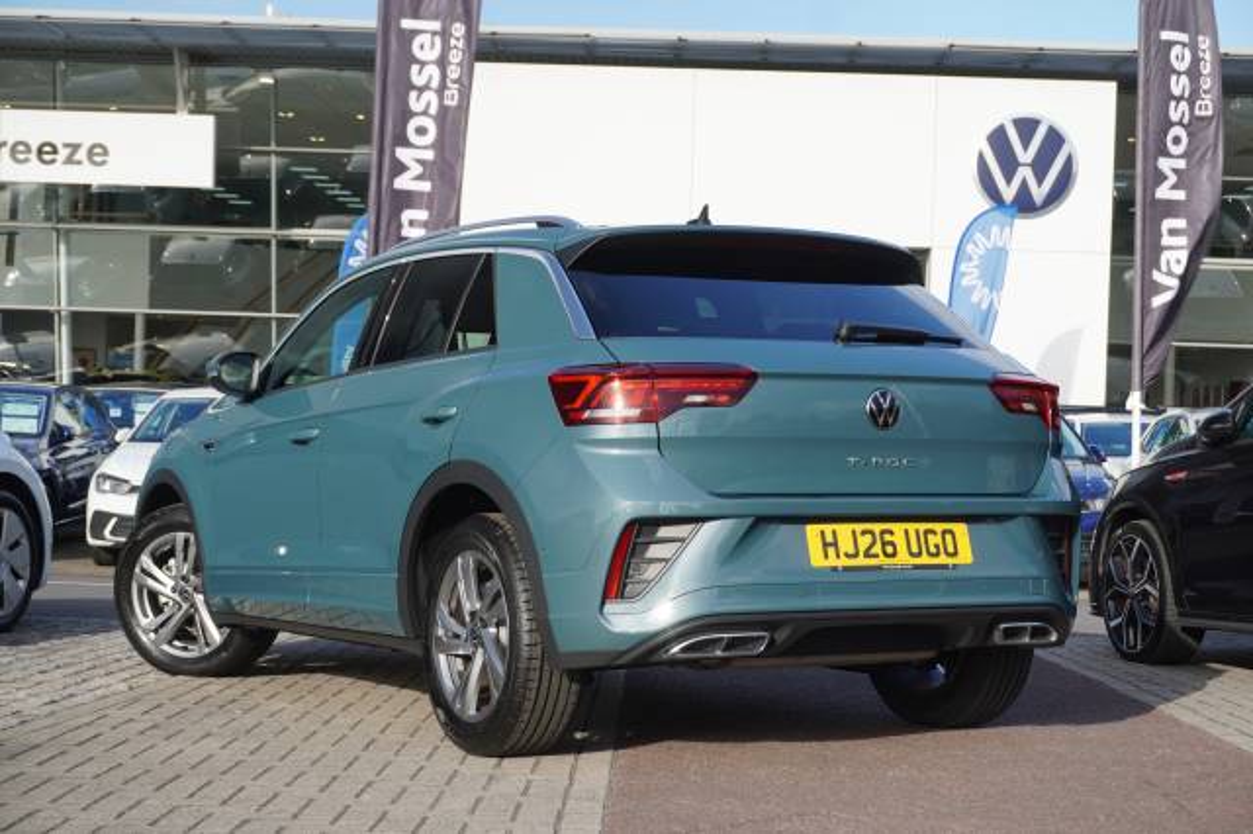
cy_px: 417
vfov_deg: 22.1
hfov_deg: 32.6
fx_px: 2139
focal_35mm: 62
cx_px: 626
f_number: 6.3
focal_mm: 41
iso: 100
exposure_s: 1/100
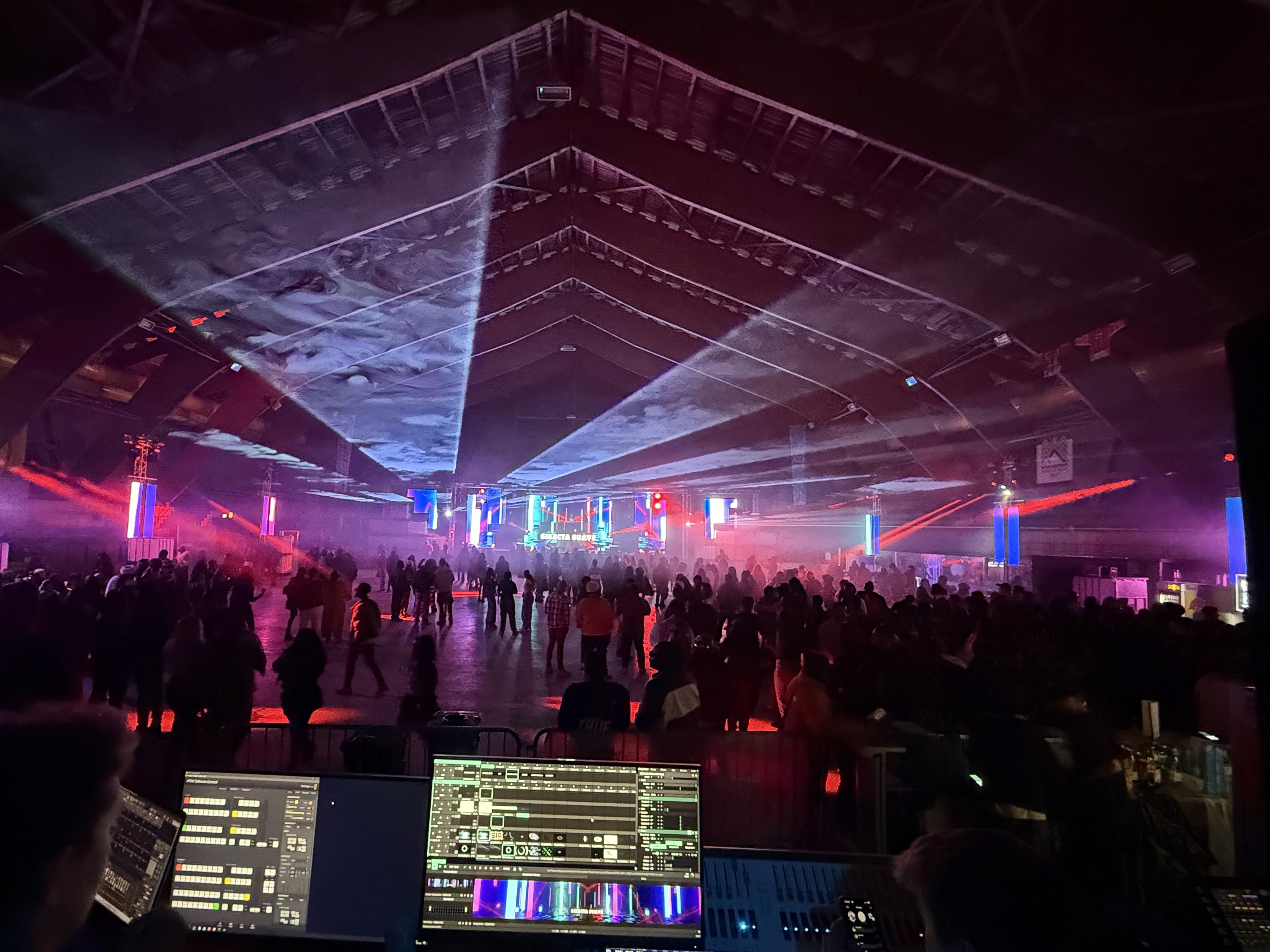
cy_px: 492
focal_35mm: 17
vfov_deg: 74.7
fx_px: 624
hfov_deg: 90.6
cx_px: 562
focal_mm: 2.22
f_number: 2.2
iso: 1250
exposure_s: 1/60
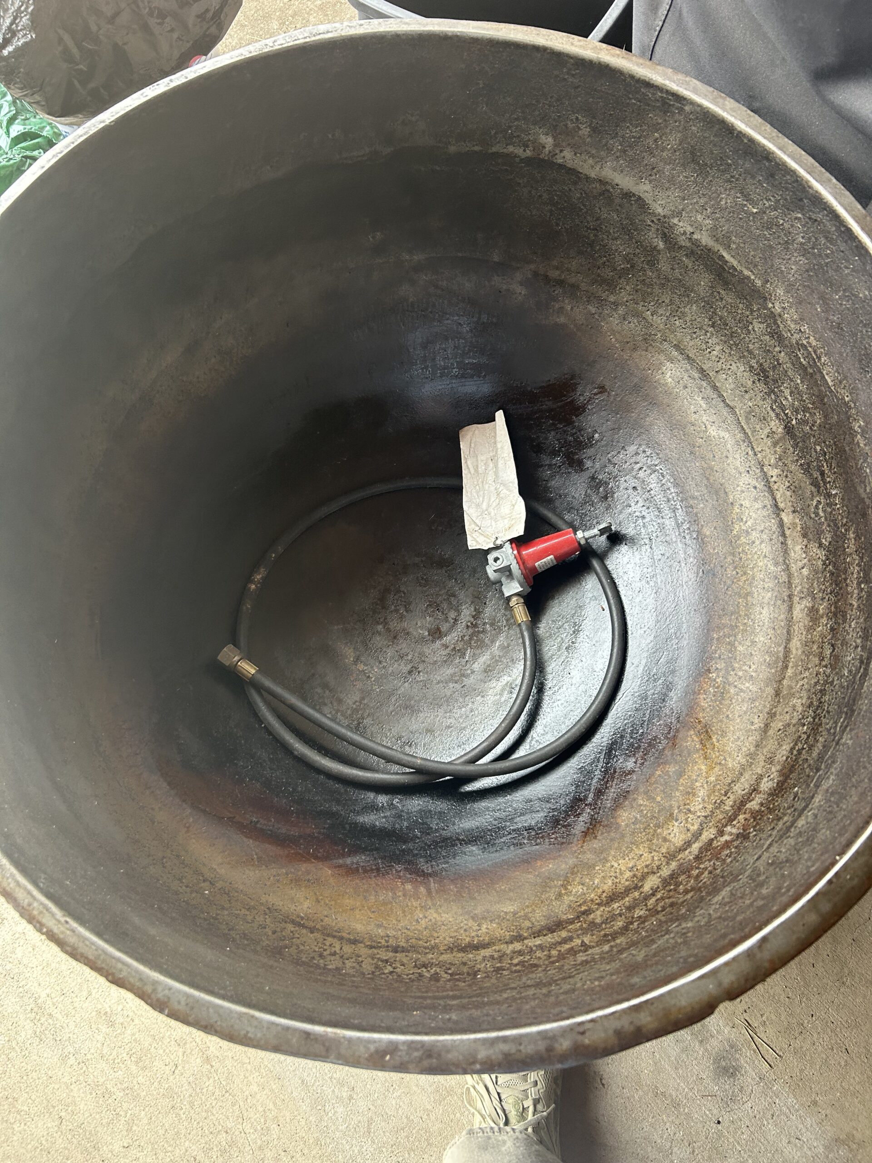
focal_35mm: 26
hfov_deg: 53.1
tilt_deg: -73.1
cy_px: 582
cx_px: 436
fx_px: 873
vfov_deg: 67.3
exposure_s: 1/116
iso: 125
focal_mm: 5.7
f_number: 1.5
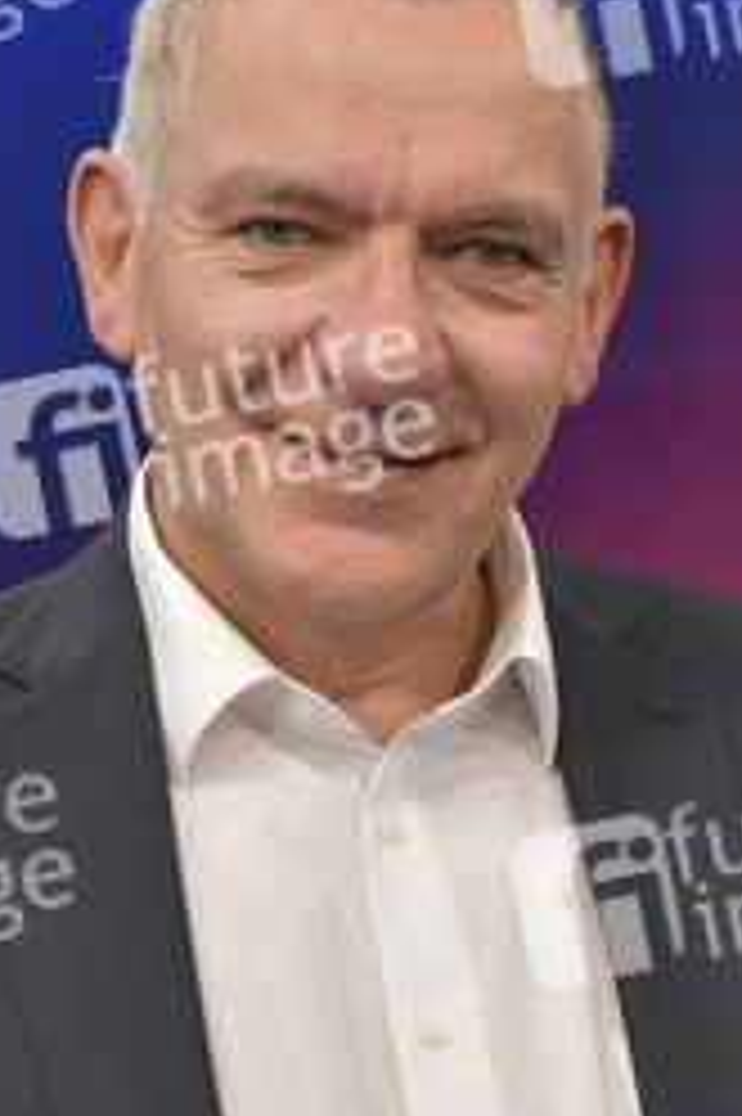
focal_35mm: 100
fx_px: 3096
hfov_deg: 13.7
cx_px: 333
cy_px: 657
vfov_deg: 20.4
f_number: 6.3
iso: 2500
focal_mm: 62
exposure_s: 1/200
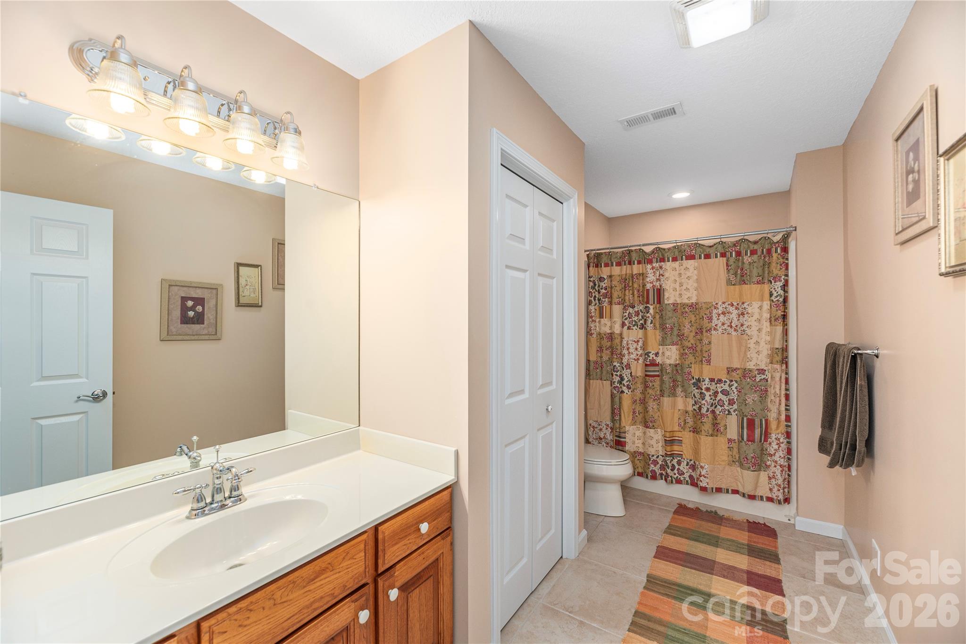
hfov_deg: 104.2
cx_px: 483
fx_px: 376
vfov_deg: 81.2
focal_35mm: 14
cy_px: 322
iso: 320
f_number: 8
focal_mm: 14
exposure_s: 1/200
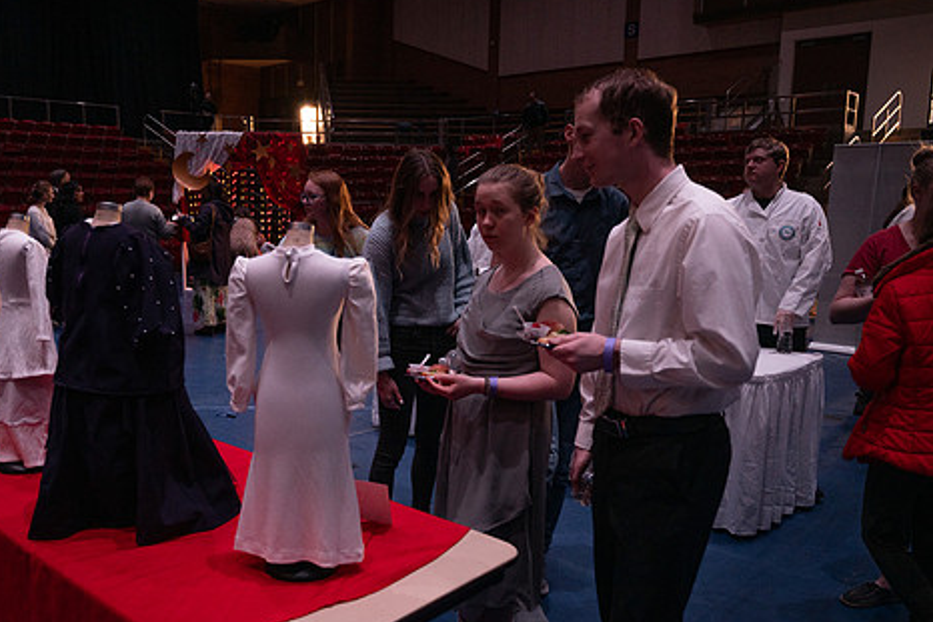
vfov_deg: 40.0
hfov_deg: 56.8
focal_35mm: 33
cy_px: 325
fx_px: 855
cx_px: 376
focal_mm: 26.5
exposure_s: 1/200
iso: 1250
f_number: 4
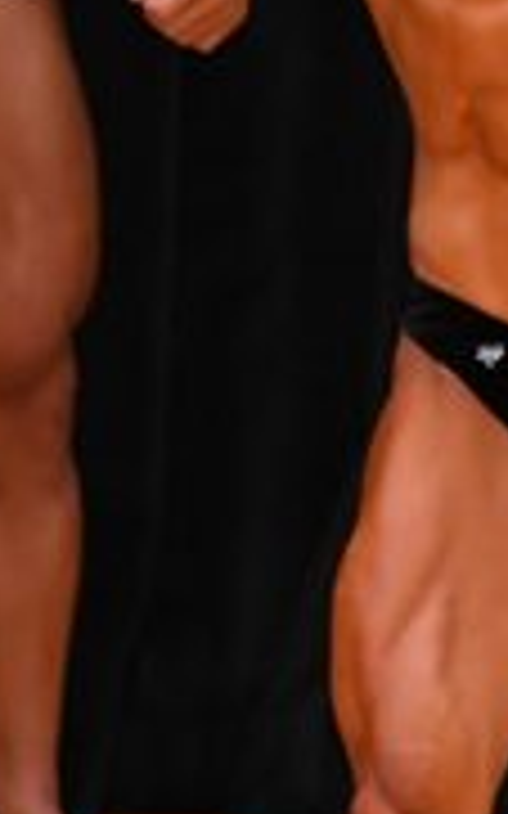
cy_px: 310
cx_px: -1086
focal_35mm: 1312
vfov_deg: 1.6
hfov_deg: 1.0
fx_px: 29086
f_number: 5.6
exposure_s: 1/400
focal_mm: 200
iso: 4000
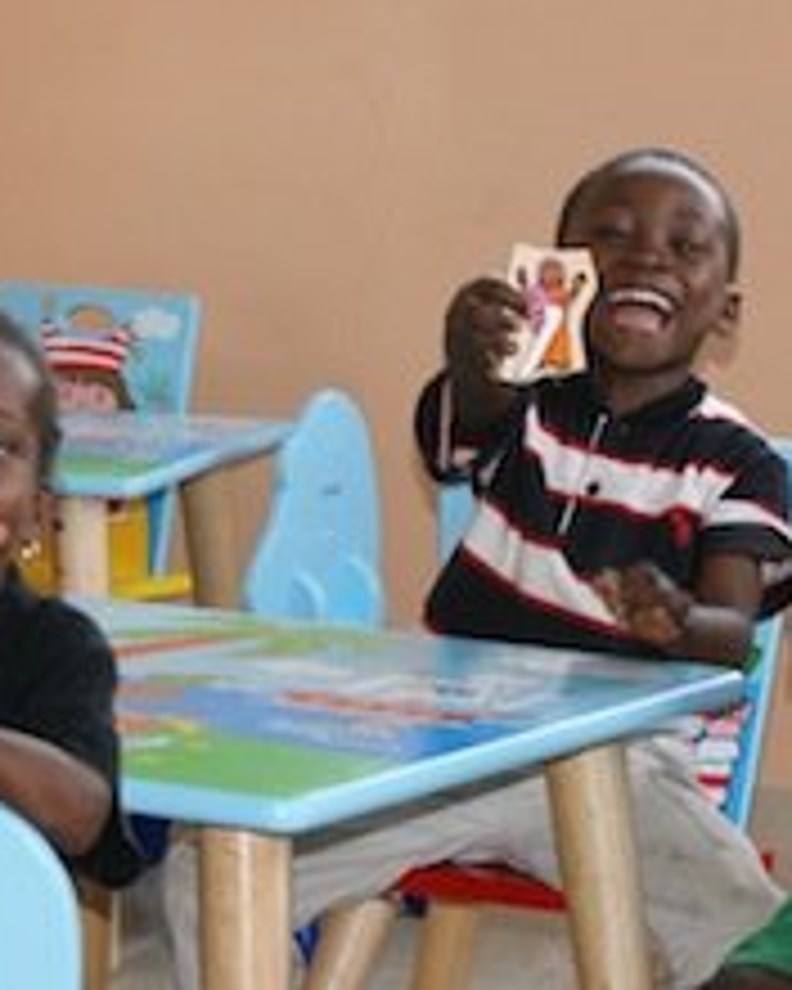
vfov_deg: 15.0
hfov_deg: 12.0
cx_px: 230
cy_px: 524
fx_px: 3750
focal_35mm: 128
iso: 400
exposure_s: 1/60
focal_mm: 40
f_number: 5.6
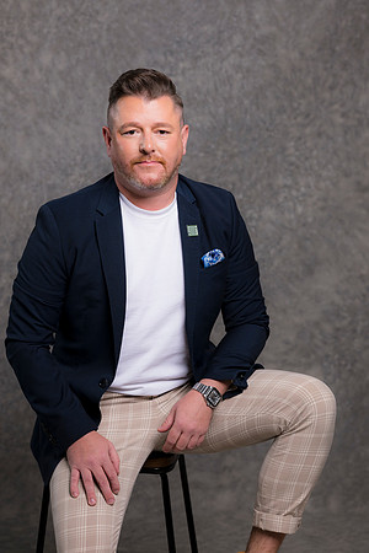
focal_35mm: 85
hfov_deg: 16.1
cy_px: 276
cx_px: 184
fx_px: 1307
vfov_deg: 23.9
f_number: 5
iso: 200
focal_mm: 85
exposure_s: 1/200
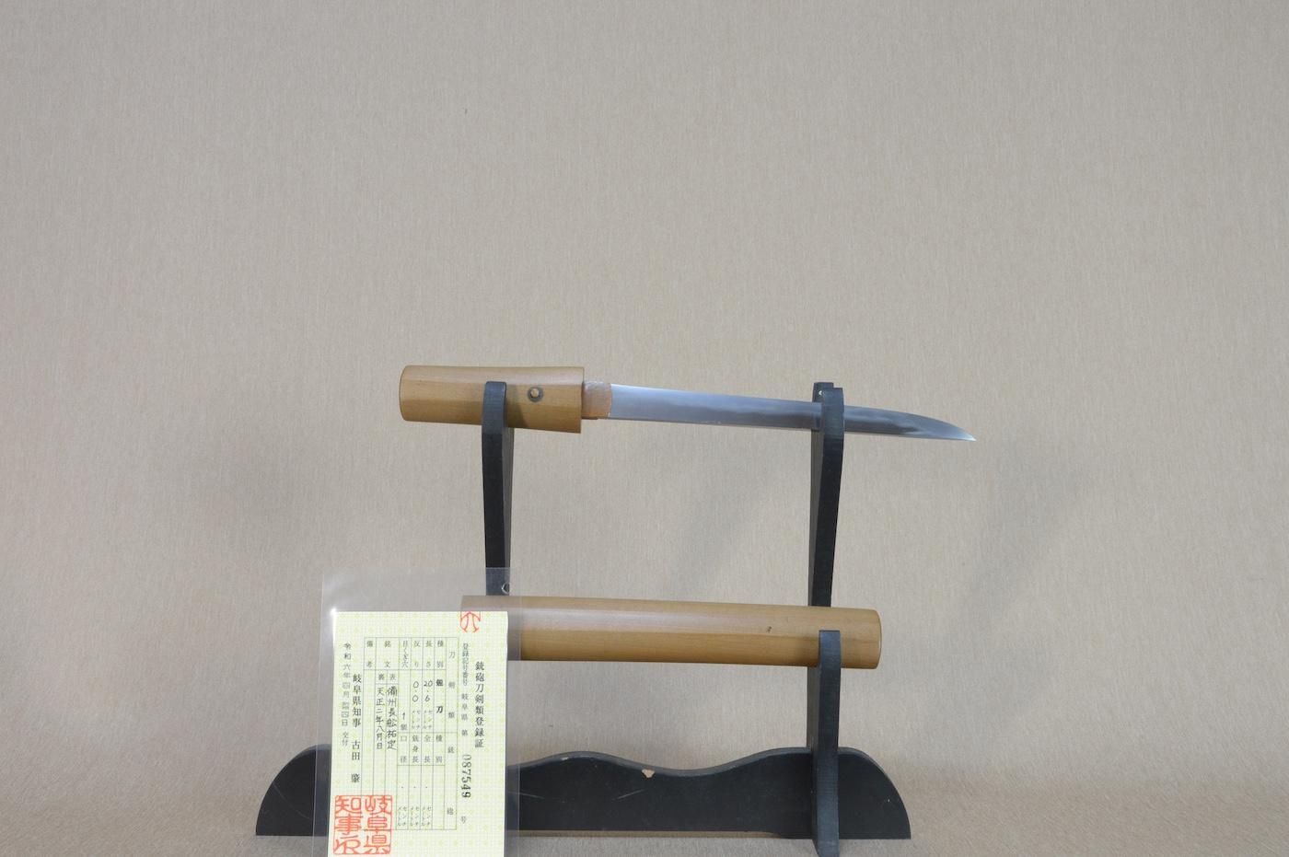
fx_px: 1288
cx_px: 644
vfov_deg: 36.8
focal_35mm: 36
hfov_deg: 53.2
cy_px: 428
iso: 400
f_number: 11
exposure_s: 1/2
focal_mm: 24
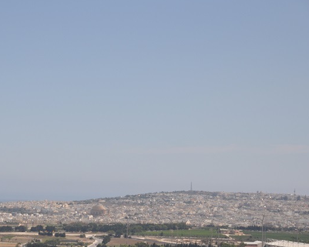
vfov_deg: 14.4
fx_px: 978
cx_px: 91
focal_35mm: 107
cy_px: 149
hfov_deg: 17.9
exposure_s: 1/1600
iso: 200
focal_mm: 50
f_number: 4.8
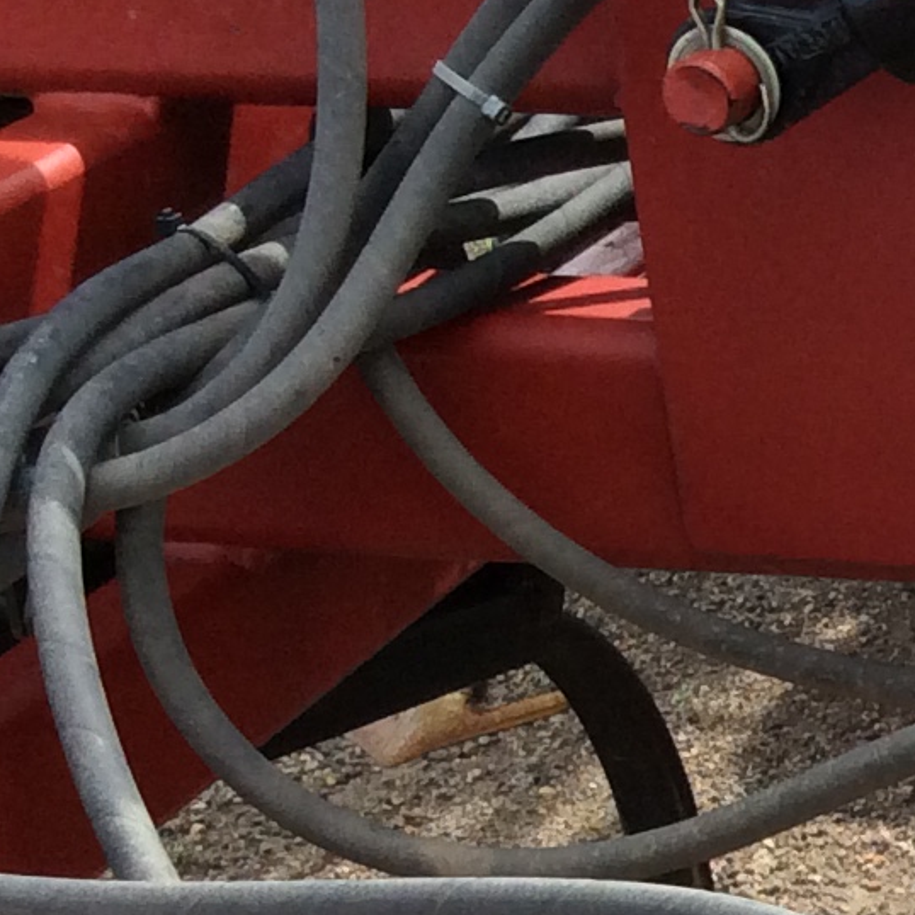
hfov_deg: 11.3
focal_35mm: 136
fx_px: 4067
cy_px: 1163
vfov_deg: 12.5
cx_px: 1944
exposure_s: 1/406
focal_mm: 3.3
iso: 32
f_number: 2.4
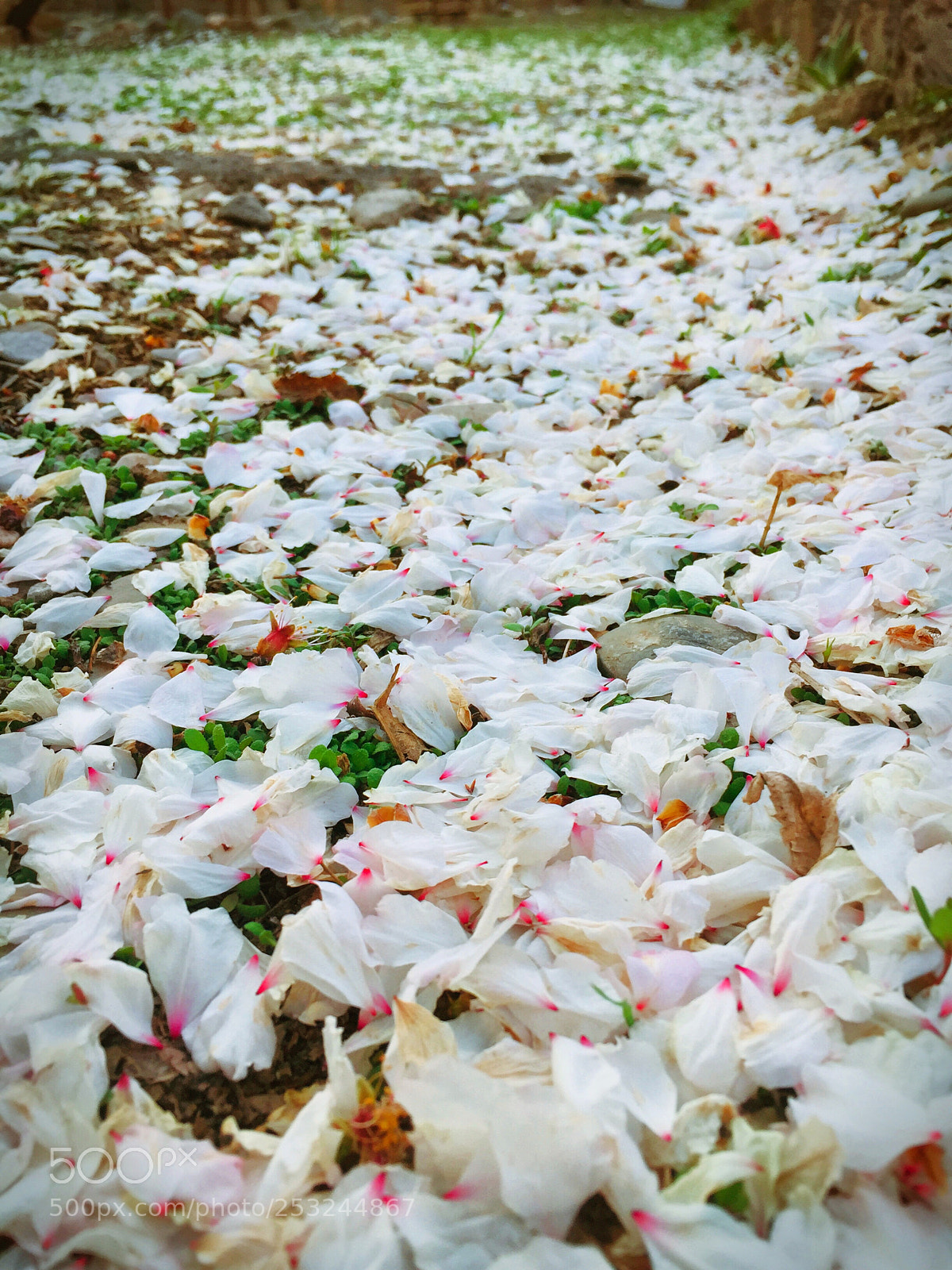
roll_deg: +1.7
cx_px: 476
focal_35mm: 29
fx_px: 1063
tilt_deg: -28.7
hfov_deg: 48.2
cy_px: 635
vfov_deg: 61.7
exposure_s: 1/221
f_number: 2.2
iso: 32
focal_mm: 4.15
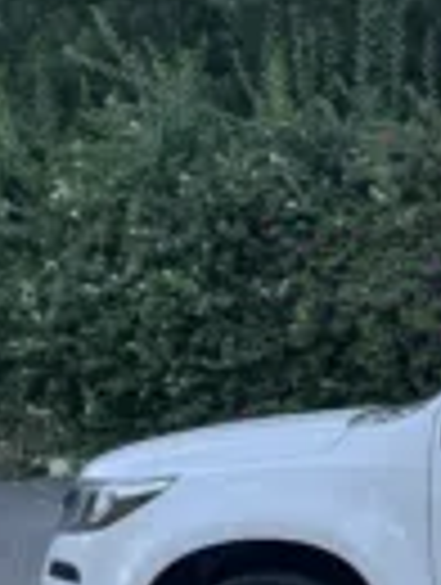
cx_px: 648
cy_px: 396
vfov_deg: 24.2
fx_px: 1354
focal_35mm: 80
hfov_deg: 16.9
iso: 32
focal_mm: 4.2
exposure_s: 1/626
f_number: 1.6
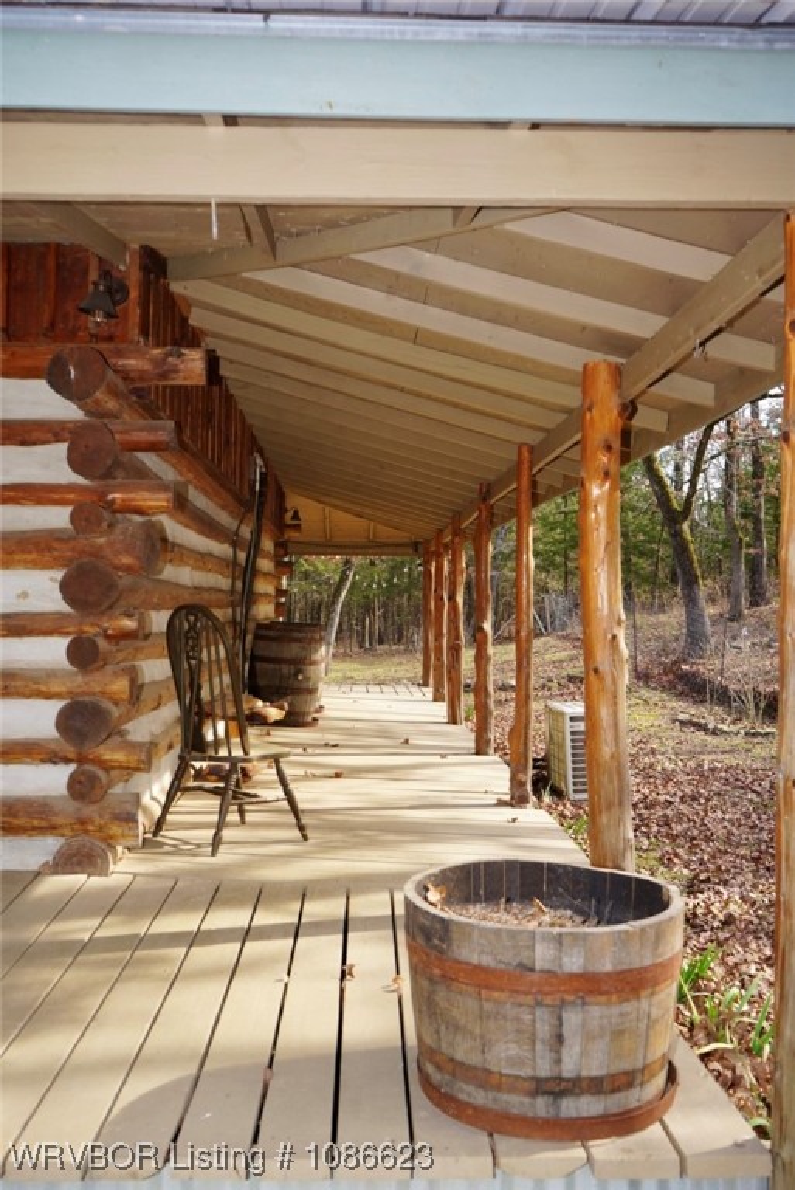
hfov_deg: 45.0
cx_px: 398
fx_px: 959
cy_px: 595
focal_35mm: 29
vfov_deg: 63.6
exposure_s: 1/80
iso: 100
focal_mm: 29
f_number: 5.6
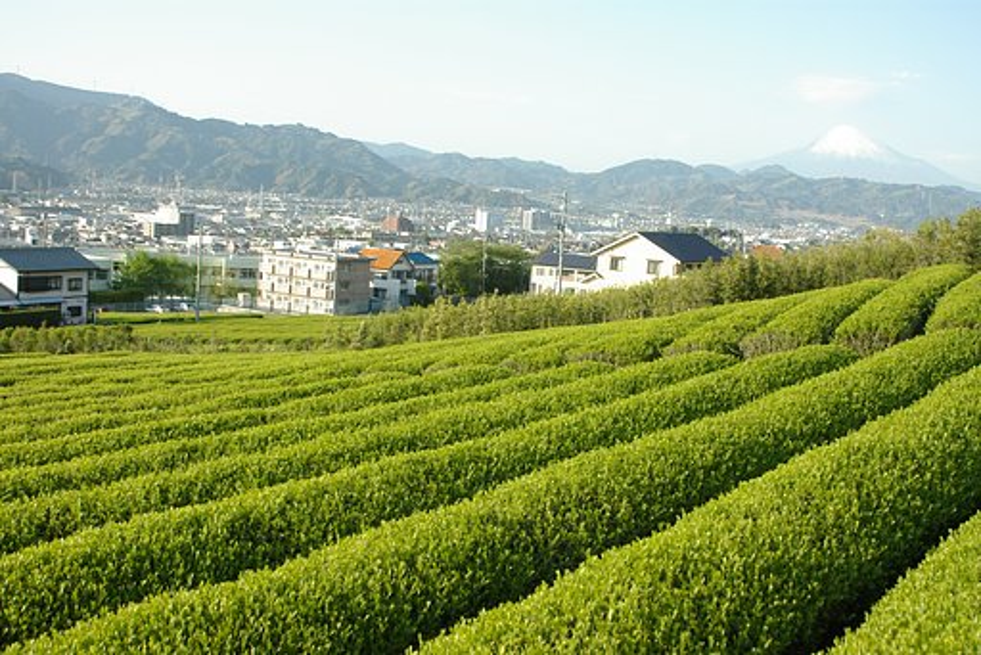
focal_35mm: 42
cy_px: 328
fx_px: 1145
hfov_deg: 46.4
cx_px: 490
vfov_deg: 31.9
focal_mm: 28
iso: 200
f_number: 6.7
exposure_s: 1/250
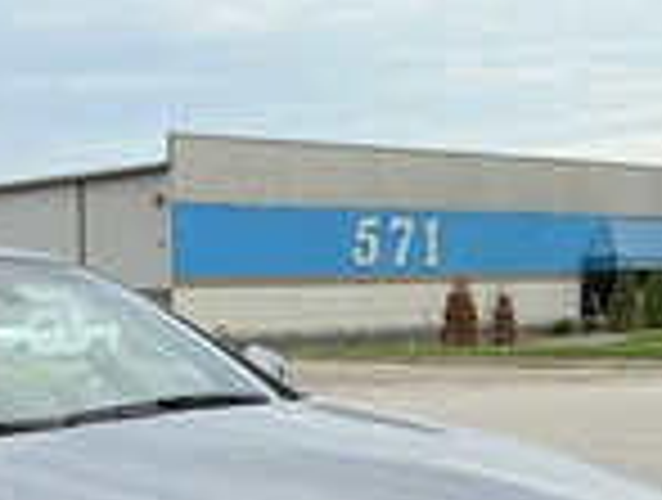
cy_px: 599
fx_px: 1457
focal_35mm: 76
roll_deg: +2.0
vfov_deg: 18.5
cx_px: 86
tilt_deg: -8.1
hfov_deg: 24.9
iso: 25
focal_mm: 3
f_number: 1.8
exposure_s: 1/545
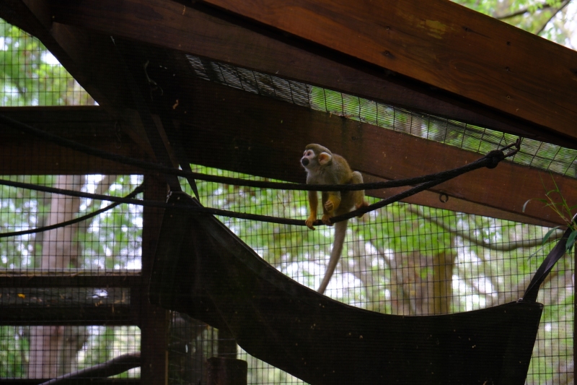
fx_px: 1923
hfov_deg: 17.1
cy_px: 192
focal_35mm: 120
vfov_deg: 11.4
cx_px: 288
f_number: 5
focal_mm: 80
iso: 400
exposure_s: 1/60
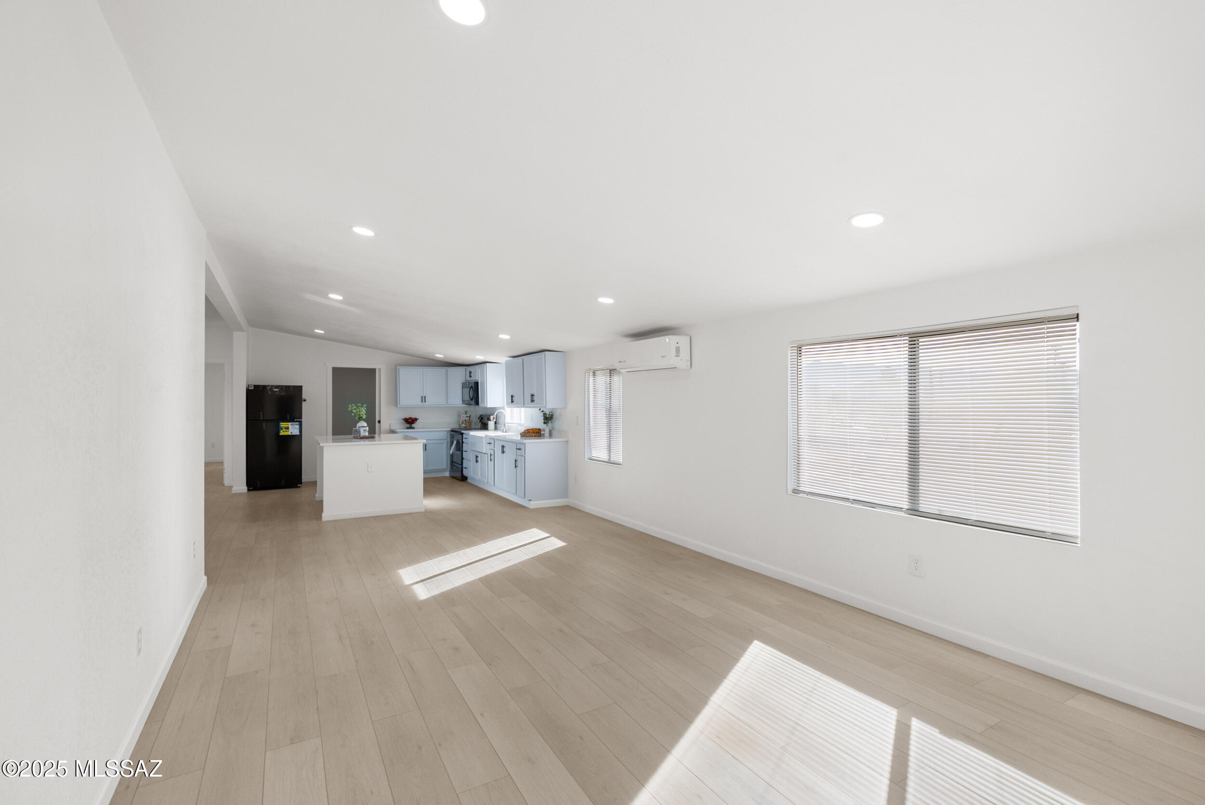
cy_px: 402
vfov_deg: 73.8
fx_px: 536
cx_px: 602
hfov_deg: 96.7
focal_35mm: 16
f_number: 8
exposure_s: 1/125
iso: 200
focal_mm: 16
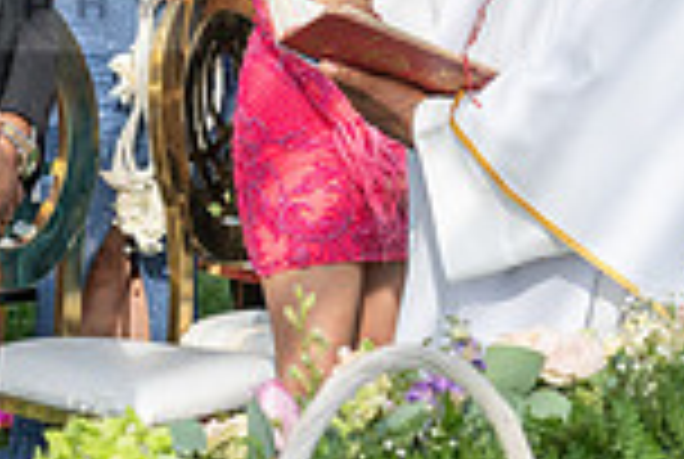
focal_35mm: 209
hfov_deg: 9.7
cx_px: -180
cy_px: -8
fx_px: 3979
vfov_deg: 6.6
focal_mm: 52
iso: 200
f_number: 6.3
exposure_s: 1/640
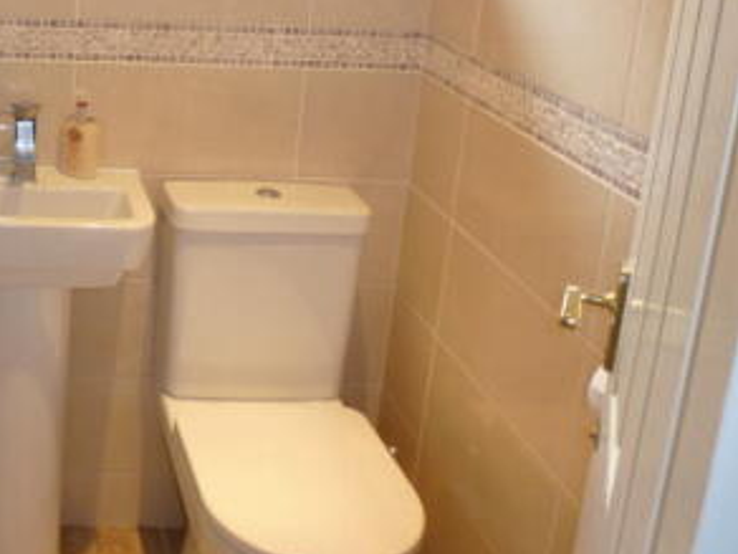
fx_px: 1023
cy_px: 39
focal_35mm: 48
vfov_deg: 28.9
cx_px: 4
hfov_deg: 35.9
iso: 100
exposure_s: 1/8
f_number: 3.3
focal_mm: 4.3
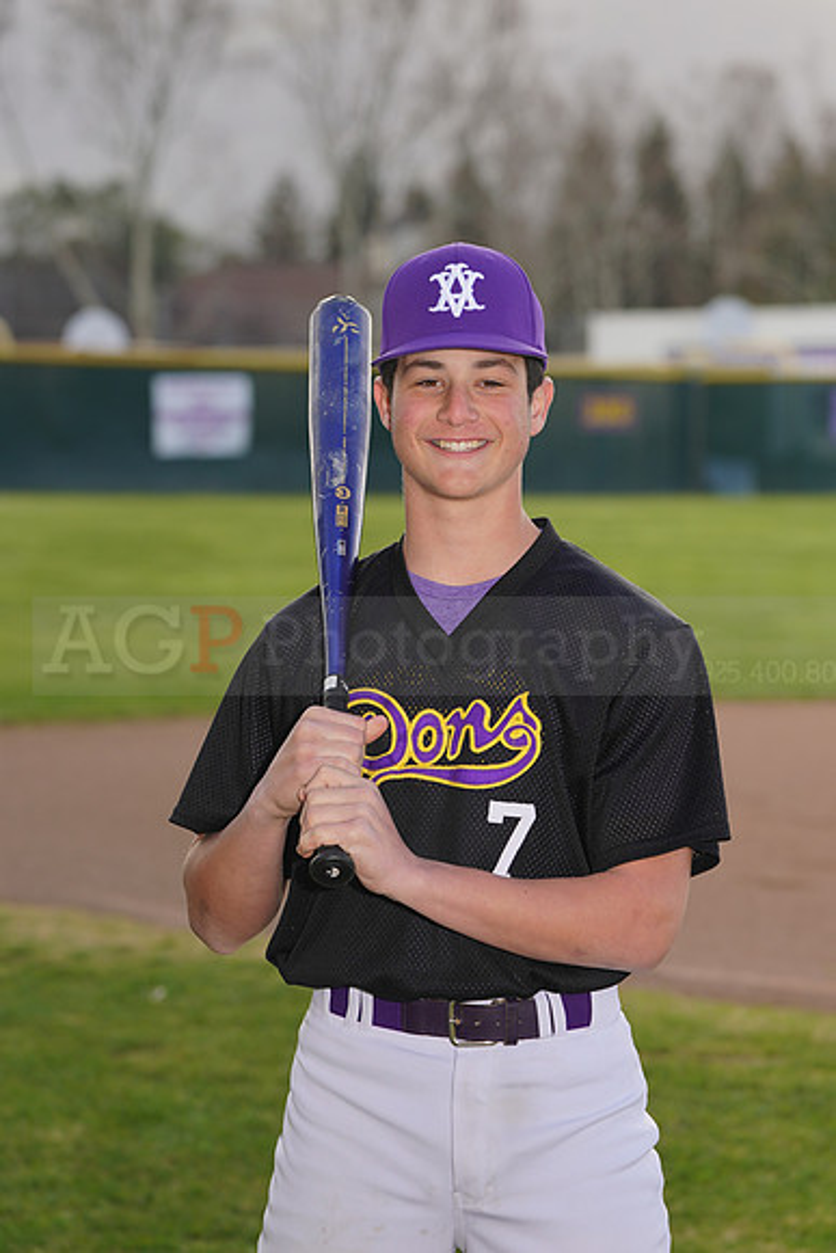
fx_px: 5952
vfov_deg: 12.0
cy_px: 626
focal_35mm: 171
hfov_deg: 8.0
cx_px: 418
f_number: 7.1
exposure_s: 1/200
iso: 100
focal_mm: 171
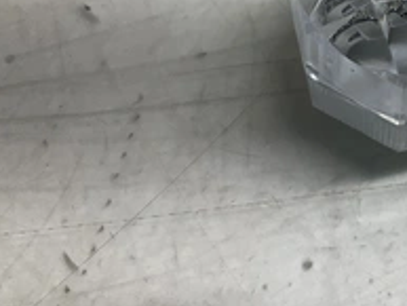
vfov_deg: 23.4
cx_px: 396
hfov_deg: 30.2
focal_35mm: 60
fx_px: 706
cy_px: 0
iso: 40
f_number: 1.8
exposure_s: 1/120
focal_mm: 3
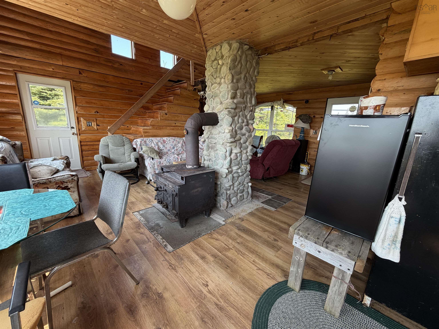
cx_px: 220
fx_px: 178
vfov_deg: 85.7
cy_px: 164
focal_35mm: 14
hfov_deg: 102.1
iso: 80
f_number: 2.2
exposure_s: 1/121
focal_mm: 2.22
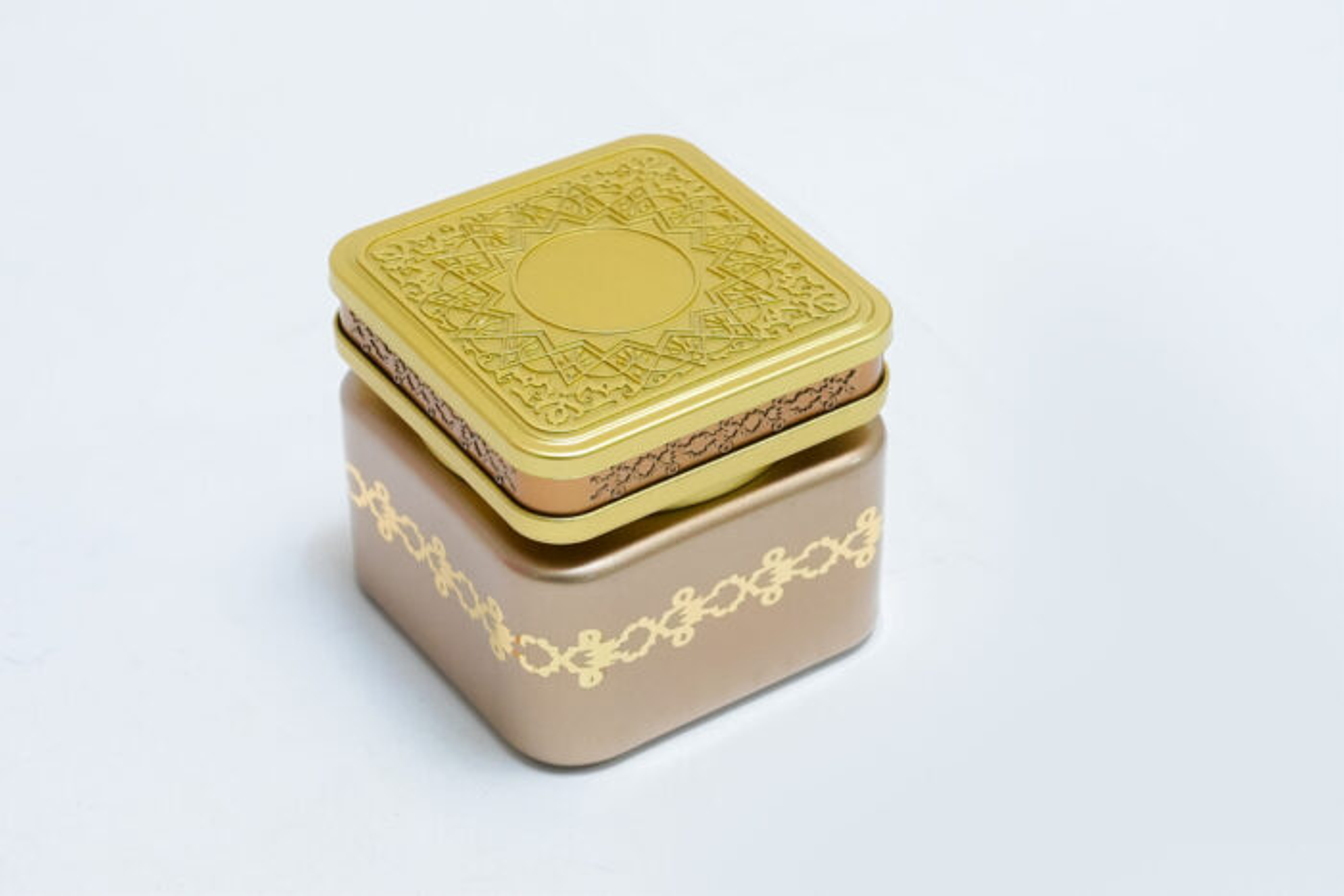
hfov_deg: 23.9
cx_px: 672
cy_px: 448
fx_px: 3174
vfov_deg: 16.1
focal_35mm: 85
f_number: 10
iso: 2500
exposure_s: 1/125
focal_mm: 57
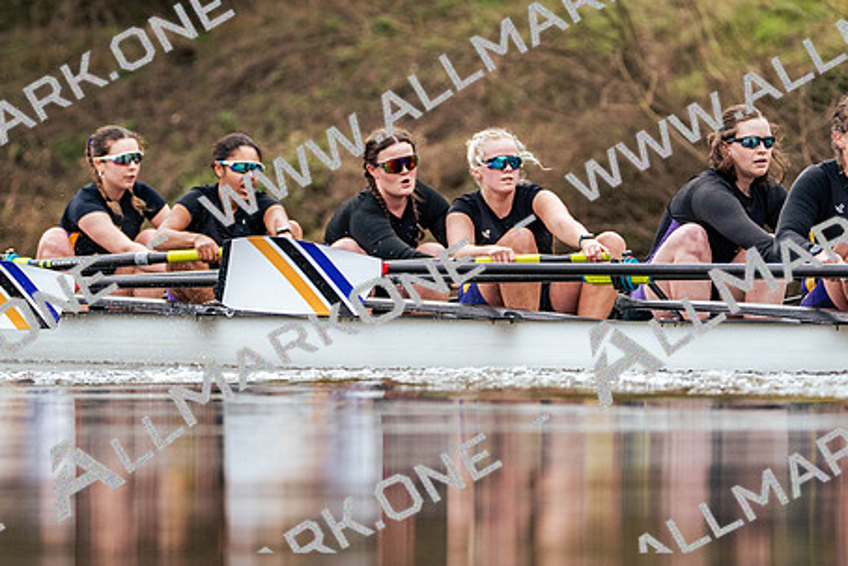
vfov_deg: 3.0
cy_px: 233
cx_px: 430
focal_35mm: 466
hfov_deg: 4.4
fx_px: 10980
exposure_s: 1/2000
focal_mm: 365
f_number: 6.3
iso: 2000
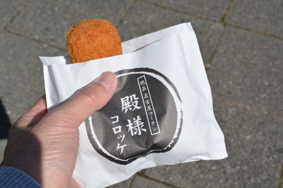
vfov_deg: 22.6
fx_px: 472
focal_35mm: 60
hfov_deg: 33.4
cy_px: 94
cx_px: 142
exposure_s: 1/800
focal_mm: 40
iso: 400
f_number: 14
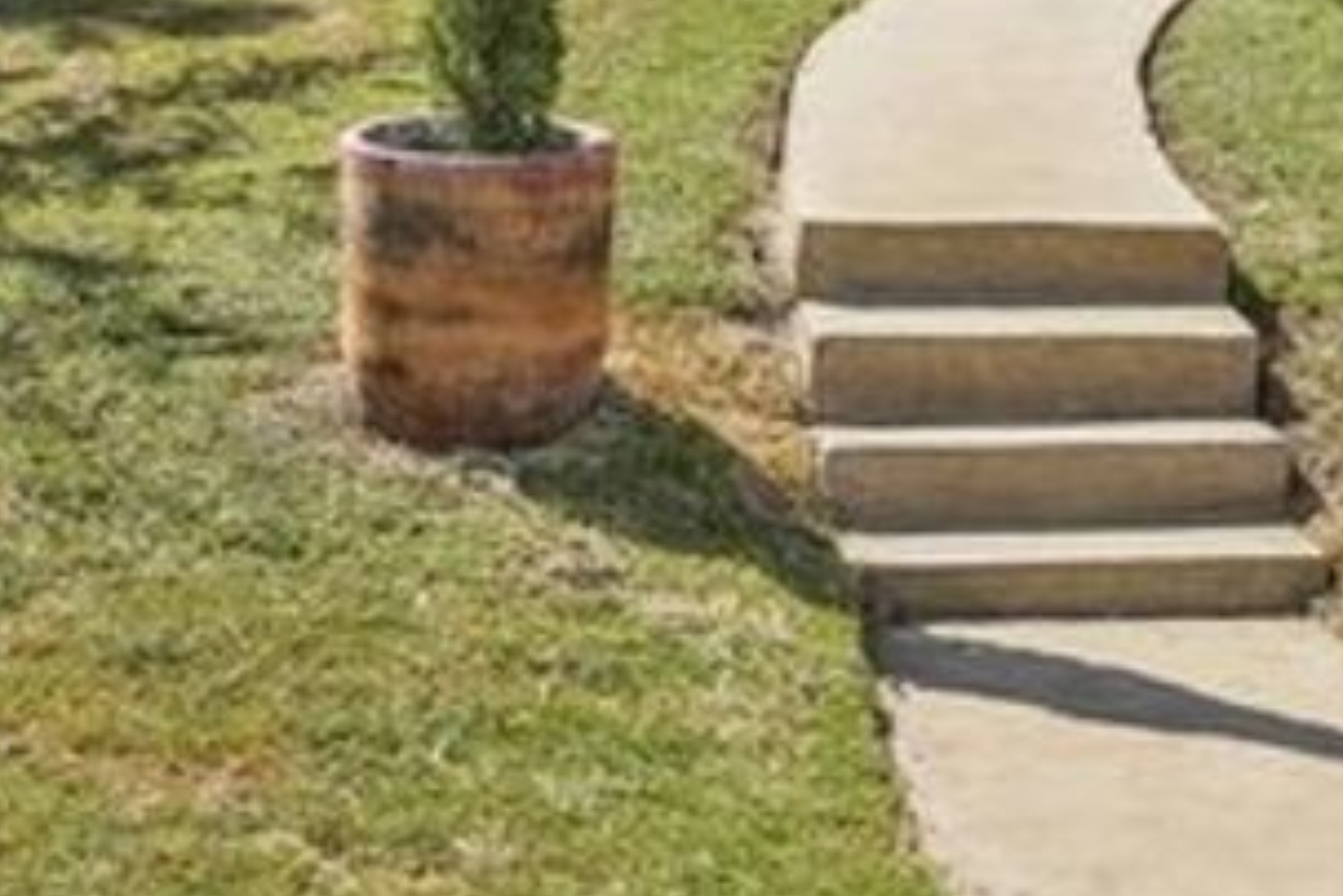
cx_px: 935
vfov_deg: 13.0
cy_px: -543
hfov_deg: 20.7
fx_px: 3656
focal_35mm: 98
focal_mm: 29
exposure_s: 1/200
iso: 100
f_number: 8
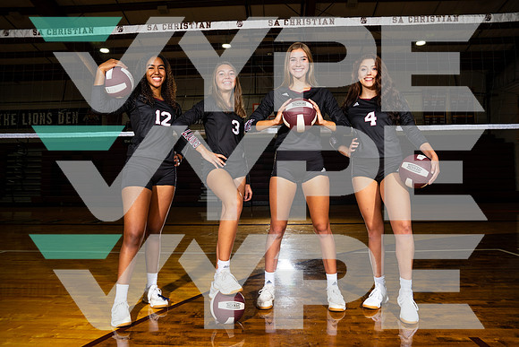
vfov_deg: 49.6
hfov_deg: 69.4
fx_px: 375
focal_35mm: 26
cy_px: 174
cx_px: 260
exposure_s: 1/125
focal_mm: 26
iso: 100
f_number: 8
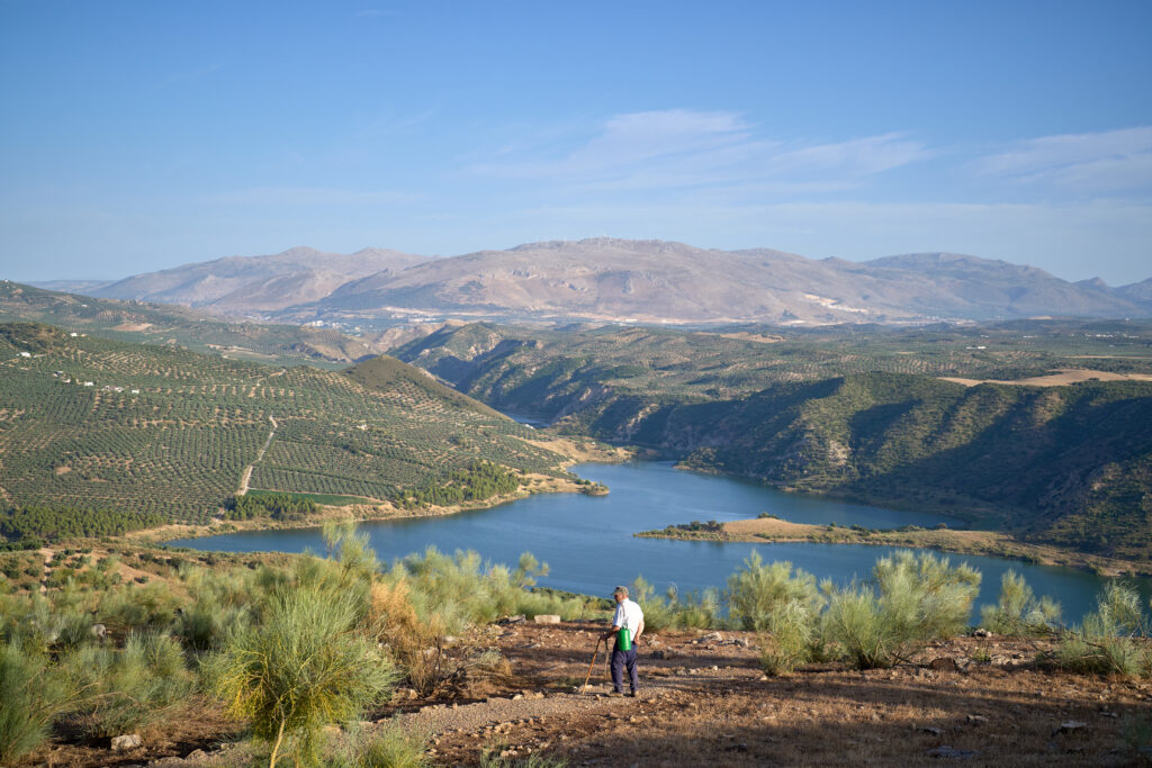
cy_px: 384
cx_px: 576
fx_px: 1312
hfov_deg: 47.4
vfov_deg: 32.6
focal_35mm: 41
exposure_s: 1/640
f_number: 8
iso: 400
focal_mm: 41
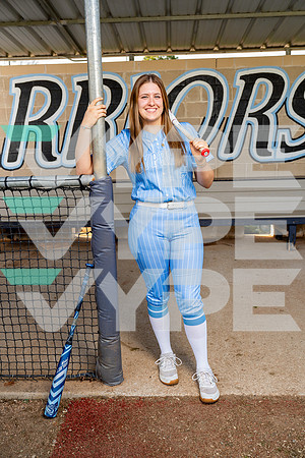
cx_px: 152
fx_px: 432
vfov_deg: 55.8
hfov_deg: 38.9
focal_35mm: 34
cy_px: 229
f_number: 4
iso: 100
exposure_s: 1/250
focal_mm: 34
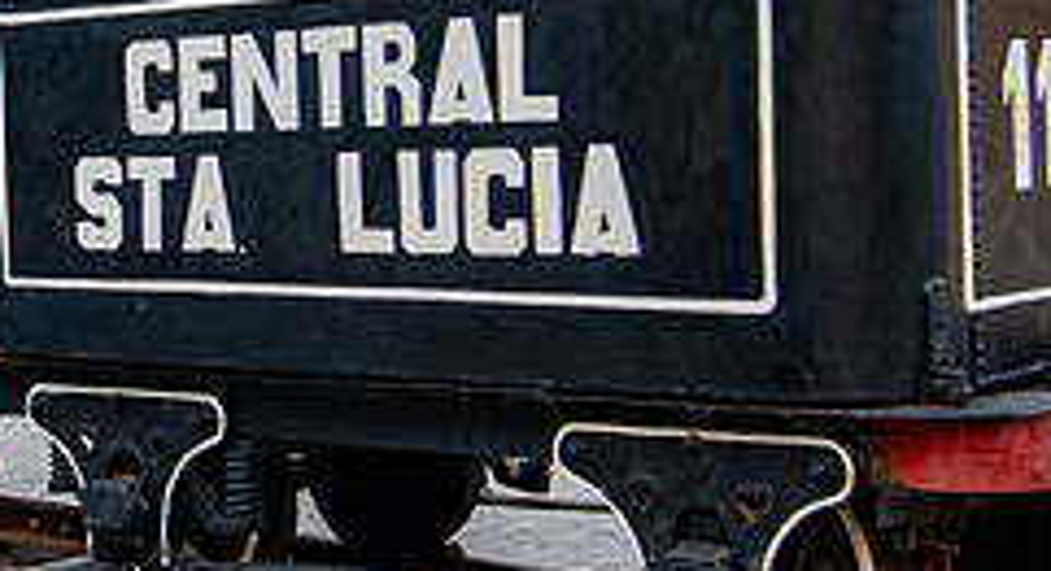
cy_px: 176
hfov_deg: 22.8
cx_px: 122
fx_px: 2543
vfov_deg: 12.8
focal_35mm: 92
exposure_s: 1/80
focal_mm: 35
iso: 100
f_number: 4.5
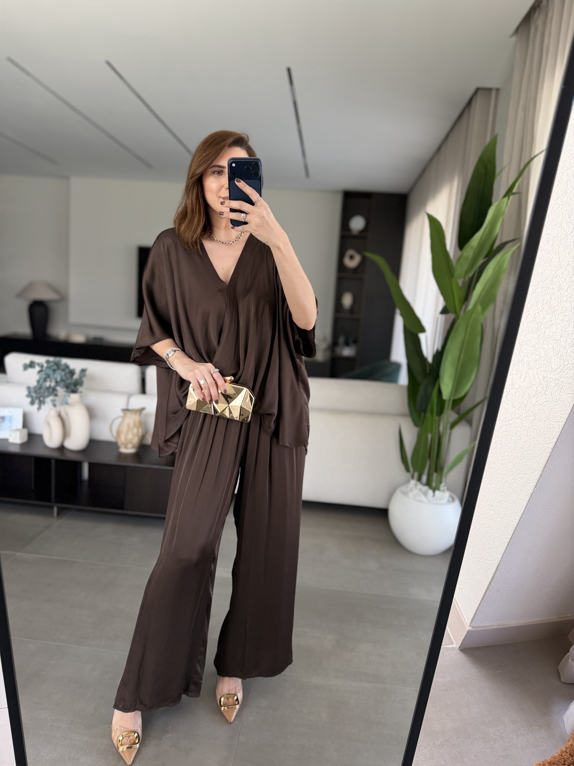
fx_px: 531
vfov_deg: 71.6
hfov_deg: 56.8
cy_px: 383
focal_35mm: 24
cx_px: 287
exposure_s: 1/66
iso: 200
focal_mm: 6.76
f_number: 1.78
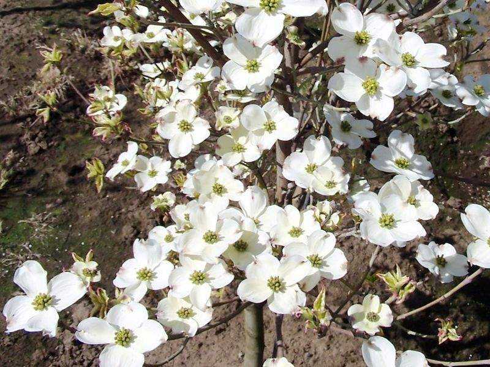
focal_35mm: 38
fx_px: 538
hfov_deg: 49.0
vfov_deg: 37.7
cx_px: 245
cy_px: 184
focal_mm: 6.3
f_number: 5.6
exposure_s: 1/500
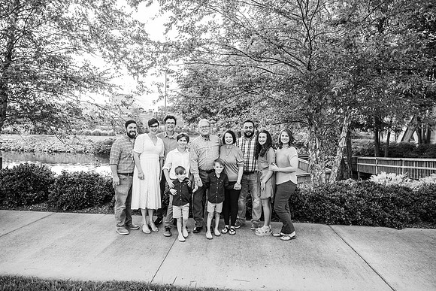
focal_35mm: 24
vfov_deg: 53.2
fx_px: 291
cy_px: 146
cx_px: 218
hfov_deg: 73.7
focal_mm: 24
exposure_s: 1/200
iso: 320
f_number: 3.2
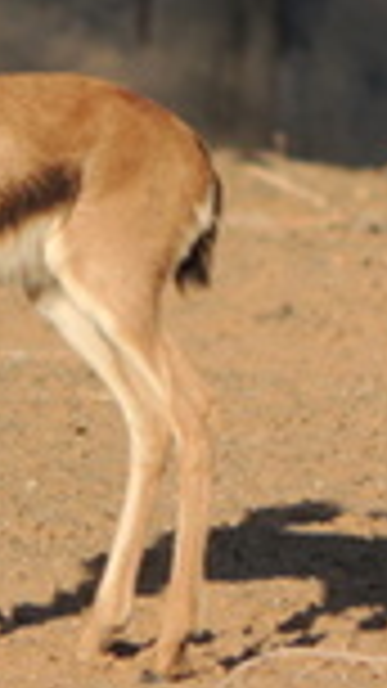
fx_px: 45523
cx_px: -68
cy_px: 259
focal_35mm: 2494
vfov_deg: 0.9
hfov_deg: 0.5
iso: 125
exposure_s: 1/500
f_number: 5.9
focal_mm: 180
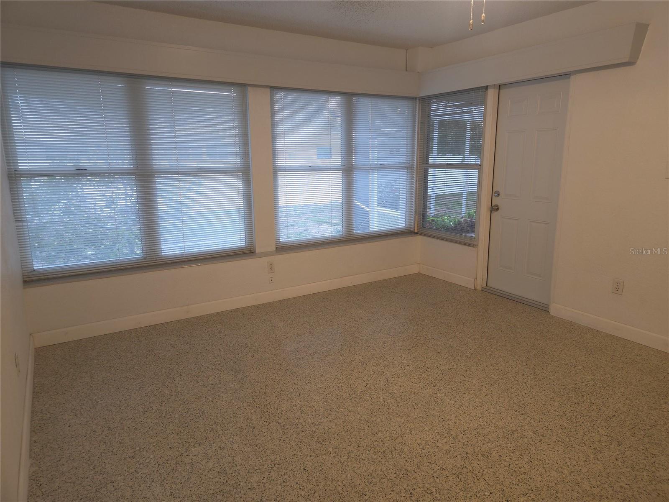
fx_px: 445
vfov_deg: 58.9
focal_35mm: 23
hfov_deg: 73.9
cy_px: 251
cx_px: 334
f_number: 1.8
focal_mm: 5.4
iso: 160
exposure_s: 1/60
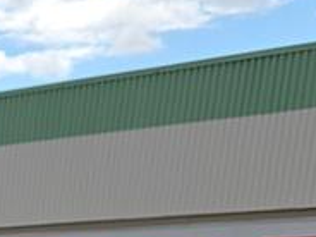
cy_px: 776
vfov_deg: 7.7
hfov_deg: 9.5
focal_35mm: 160
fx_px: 1461
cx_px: -654
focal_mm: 6.3
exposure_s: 1/4057
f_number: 1.7
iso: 80
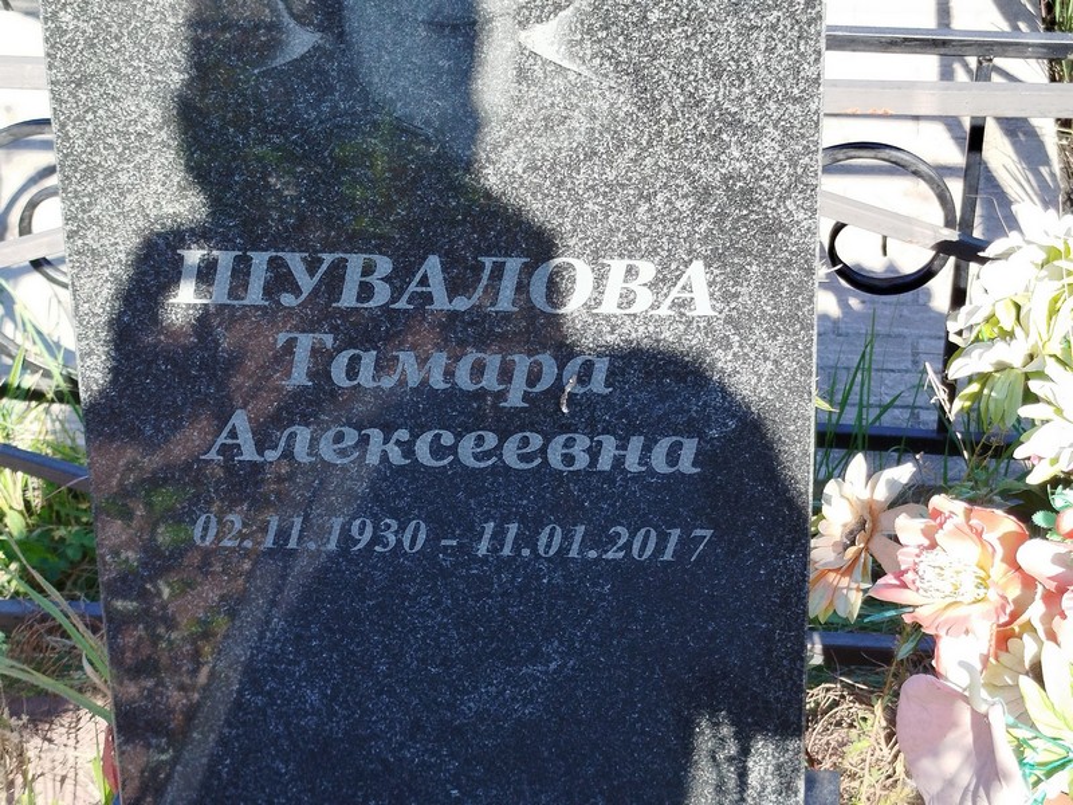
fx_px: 899
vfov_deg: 48.2
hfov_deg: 61.7
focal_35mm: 29
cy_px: 402
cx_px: 536
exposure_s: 1/166
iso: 50
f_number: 1.7
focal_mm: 5.31
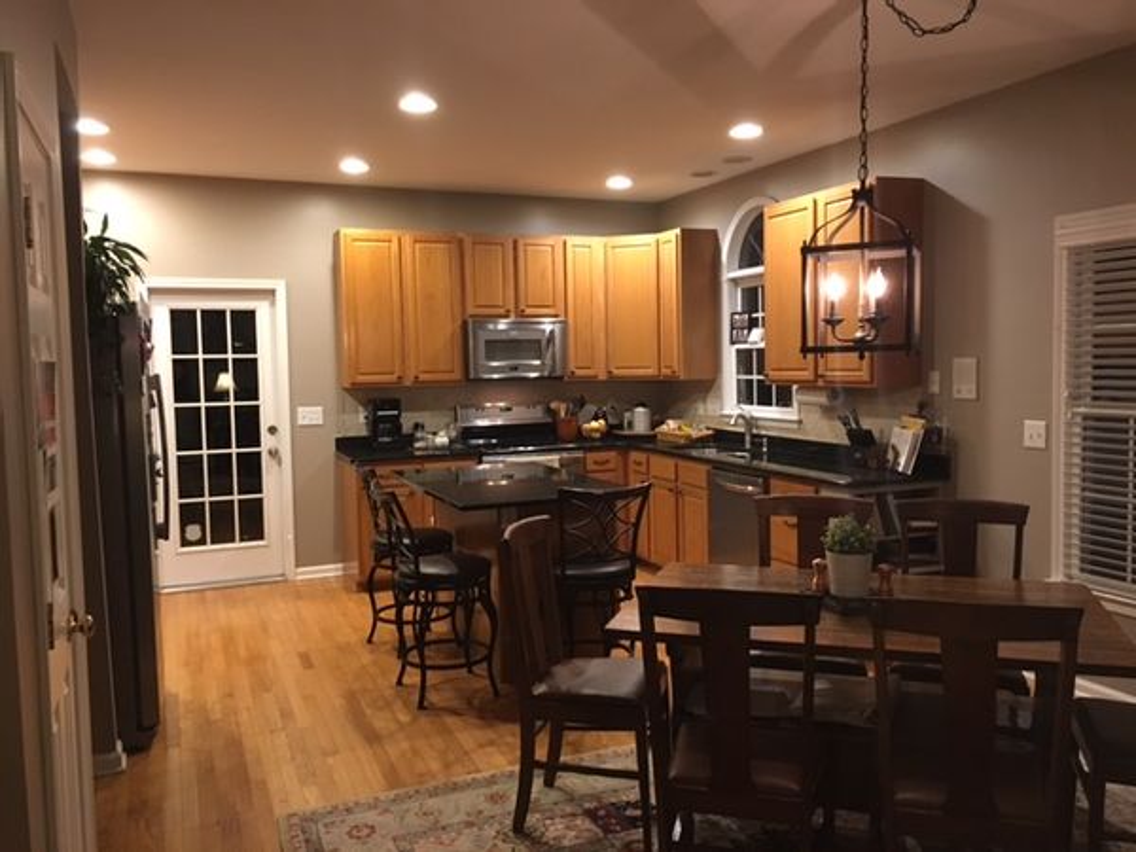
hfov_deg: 61.7
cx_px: 568
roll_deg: +2.1
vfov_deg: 48.2
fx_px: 952
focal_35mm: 29
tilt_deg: -4.5
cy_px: 426
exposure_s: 1/15
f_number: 2.2
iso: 200
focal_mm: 4.15
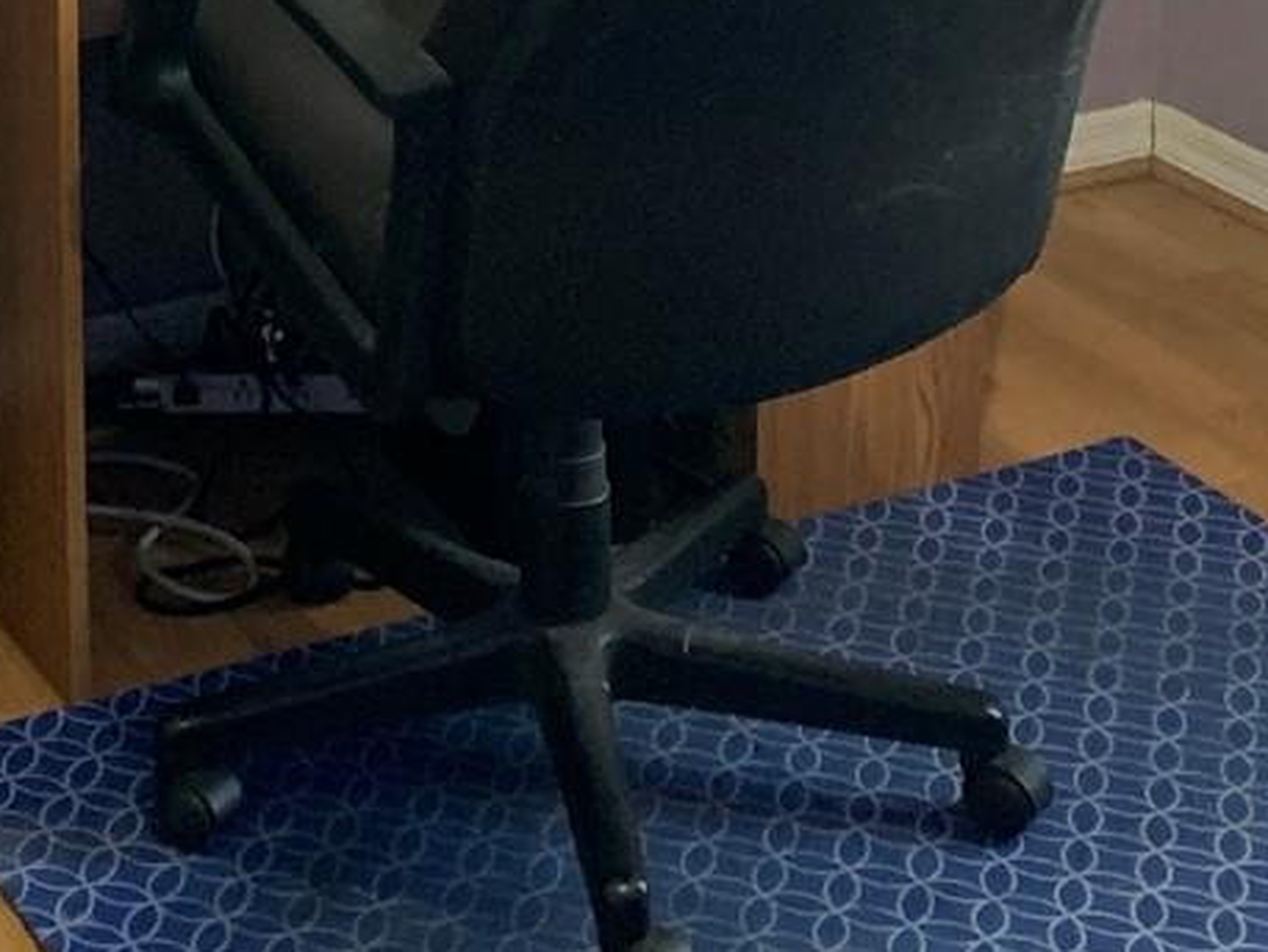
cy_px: -658
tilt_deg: -8.2
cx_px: 92
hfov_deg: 21.0
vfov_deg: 14.6
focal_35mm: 91
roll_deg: +1.0
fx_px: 3334
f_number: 1.8
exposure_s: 1/30
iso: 320
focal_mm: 4.25
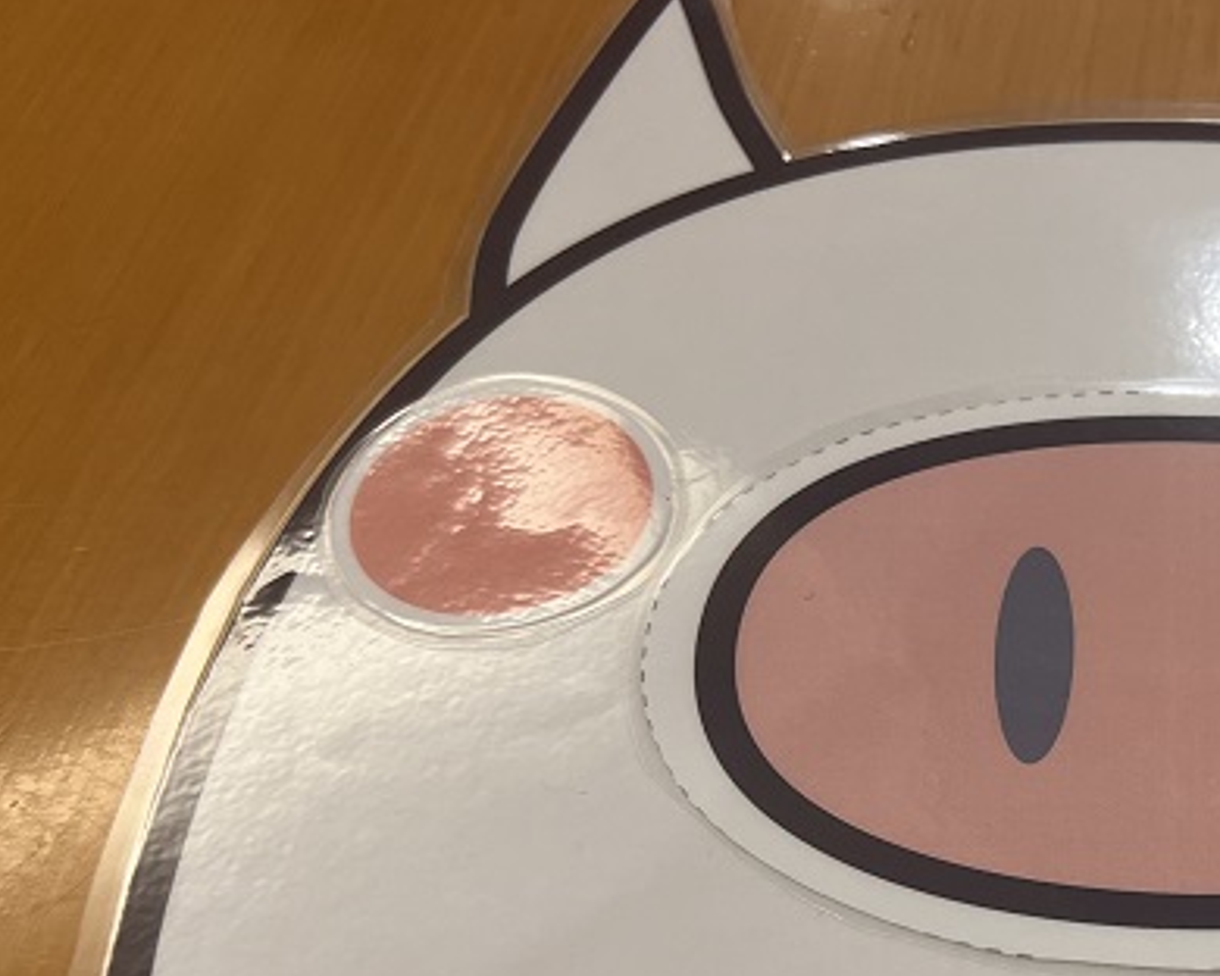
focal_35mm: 53
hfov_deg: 33.2
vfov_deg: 27.5
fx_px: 1914
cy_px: 899
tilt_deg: -57.8
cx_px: 1143
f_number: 1.5
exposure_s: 1/120
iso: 100
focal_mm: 5.7
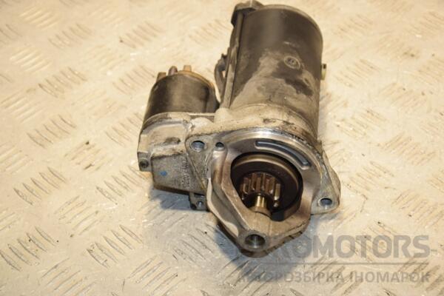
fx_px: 1147
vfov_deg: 14.7
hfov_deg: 21.9
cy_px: 148
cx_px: 222
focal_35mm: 93
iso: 800
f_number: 7.1
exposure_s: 1/200
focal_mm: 62
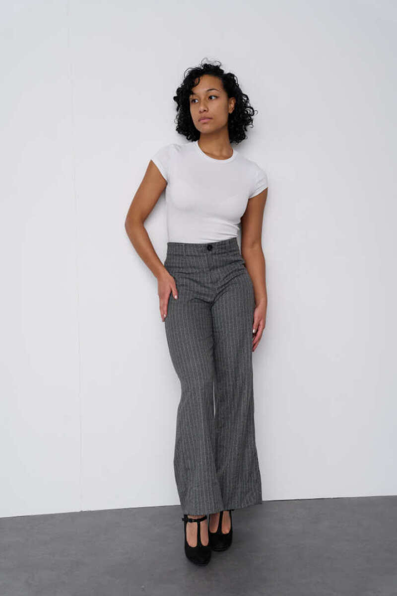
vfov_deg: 42.3
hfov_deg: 28.9
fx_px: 769
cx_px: 198
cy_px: 298
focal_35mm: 46
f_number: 5.6
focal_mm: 46.5
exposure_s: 1/160
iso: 400
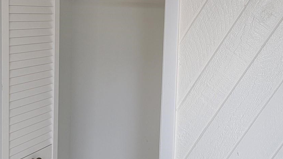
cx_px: 164
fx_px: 375
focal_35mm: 50
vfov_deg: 23.7
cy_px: 36
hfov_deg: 41.2
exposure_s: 1/120
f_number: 1.8
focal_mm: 6.7
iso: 125
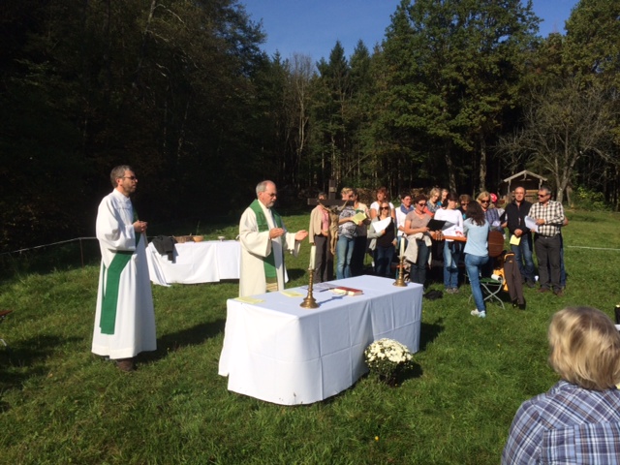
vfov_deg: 46.8
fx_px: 537
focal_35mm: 30
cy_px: 232
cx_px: 310
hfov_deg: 60.0
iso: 40
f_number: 2.2
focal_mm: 4.12
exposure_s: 1/3165
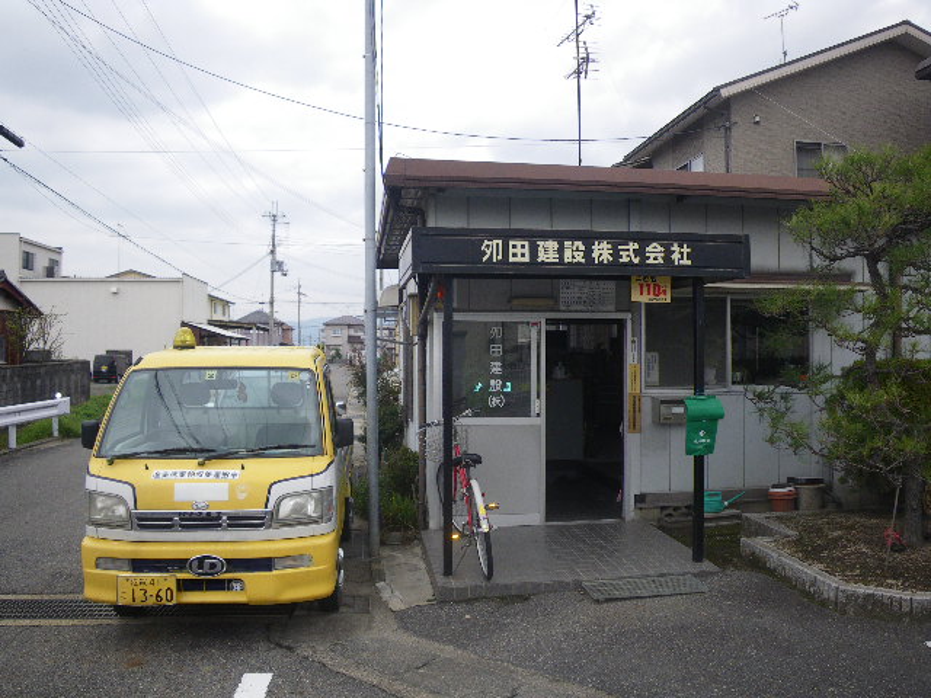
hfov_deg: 63.4
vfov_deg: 49.7
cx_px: 466
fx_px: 753
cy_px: 349
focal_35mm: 28
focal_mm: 5
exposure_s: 1/320
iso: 64
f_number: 3.5
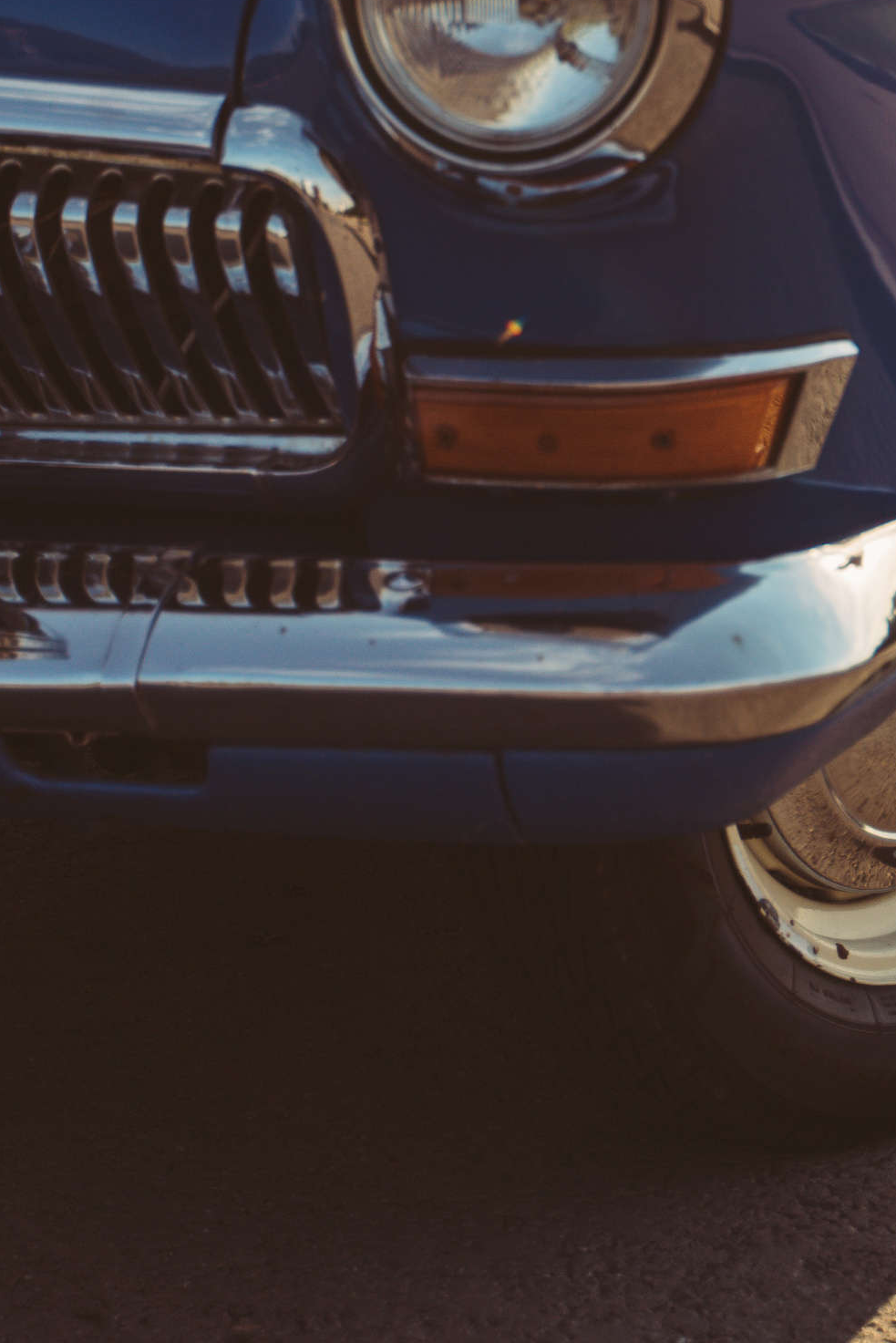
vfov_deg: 19.8
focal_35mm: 99
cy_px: -73
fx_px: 3693
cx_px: 866
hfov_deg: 13.7
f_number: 2.8
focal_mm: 38
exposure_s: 1/1250
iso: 100
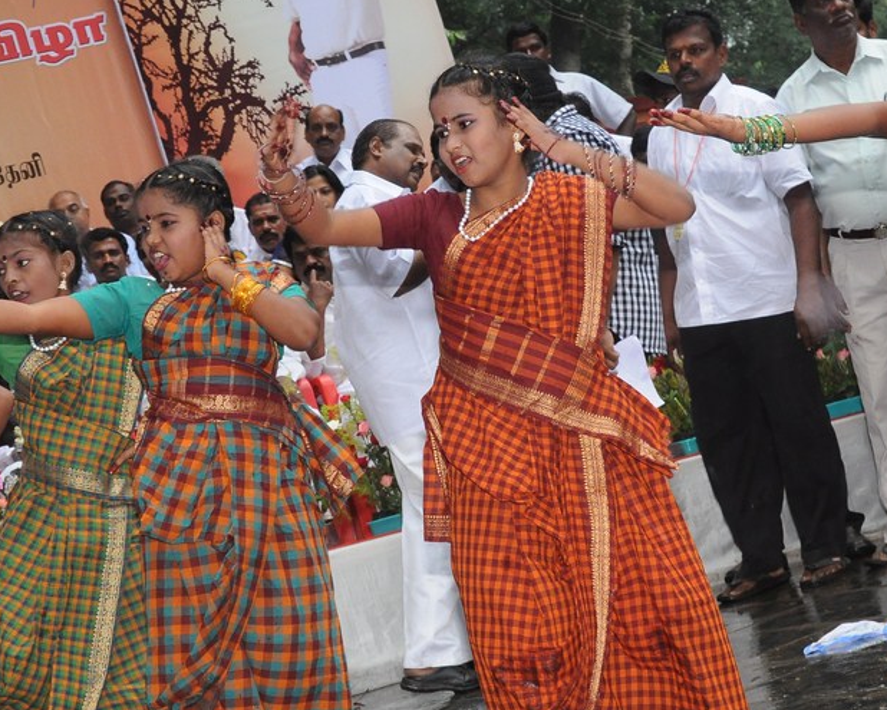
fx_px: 2752
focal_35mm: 105
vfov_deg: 14.7
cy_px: 410
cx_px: 512
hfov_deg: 18.3
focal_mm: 45
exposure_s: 1/125
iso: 1250
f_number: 11
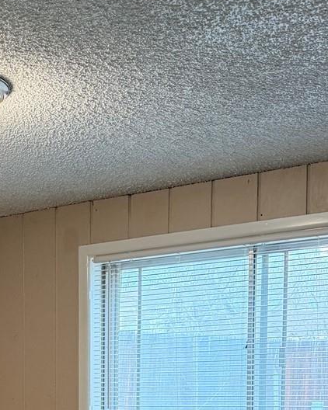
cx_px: -6
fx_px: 862
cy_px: 429
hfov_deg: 20.8
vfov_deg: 25.2
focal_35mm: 71
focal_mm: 6.76
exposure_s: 1/60
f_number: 1.78
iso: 400
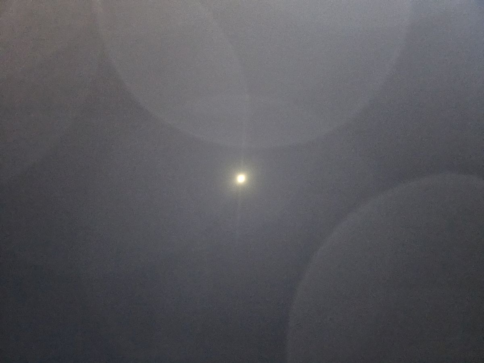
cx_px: 242
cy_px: 182
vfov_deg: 58.9
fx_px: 322
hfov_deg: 73.9
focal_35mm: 23
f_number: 1.7
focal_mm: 6.3
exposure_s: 1/15
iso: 2500
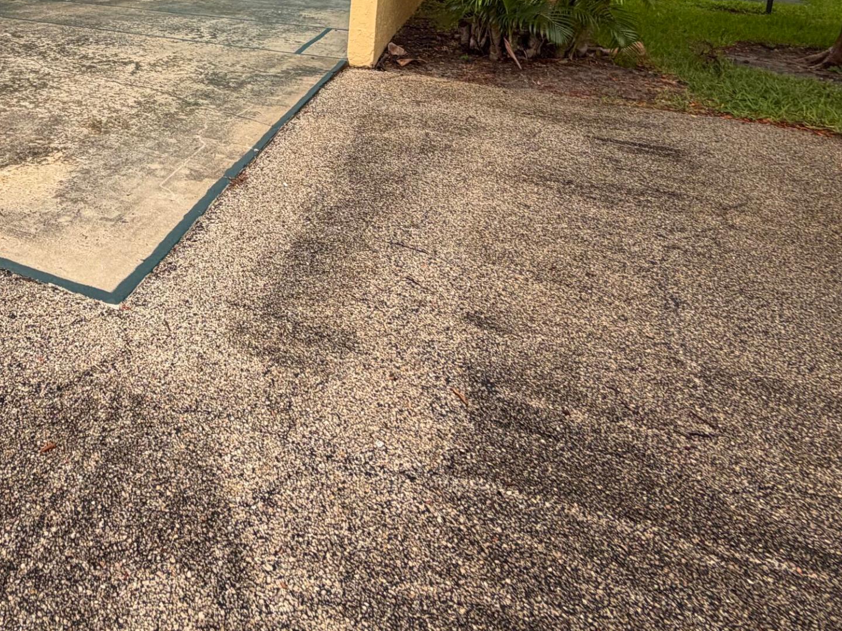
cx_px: 103
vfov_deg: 42.9
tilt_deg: -8.0
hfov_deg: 55.9
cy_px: 1
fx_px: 681
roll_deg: -1.6
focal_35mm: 28
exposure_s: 1/121
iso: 64
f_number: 2.2
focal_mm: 2.22
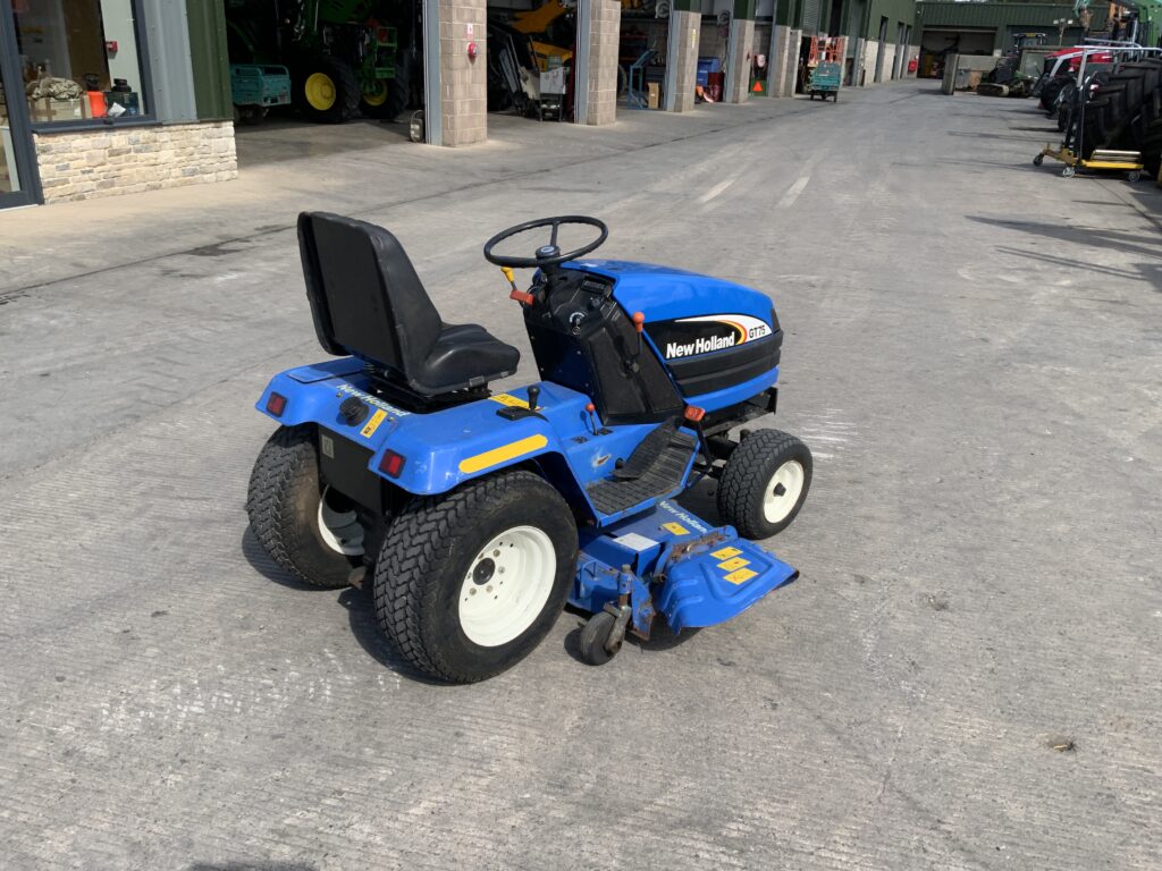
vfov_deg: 48.2
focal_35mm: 29
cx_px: 581
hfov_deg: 61.7
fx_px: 973
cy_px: 436
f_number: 1.8
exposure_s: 1/1311
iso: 16
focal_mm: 3
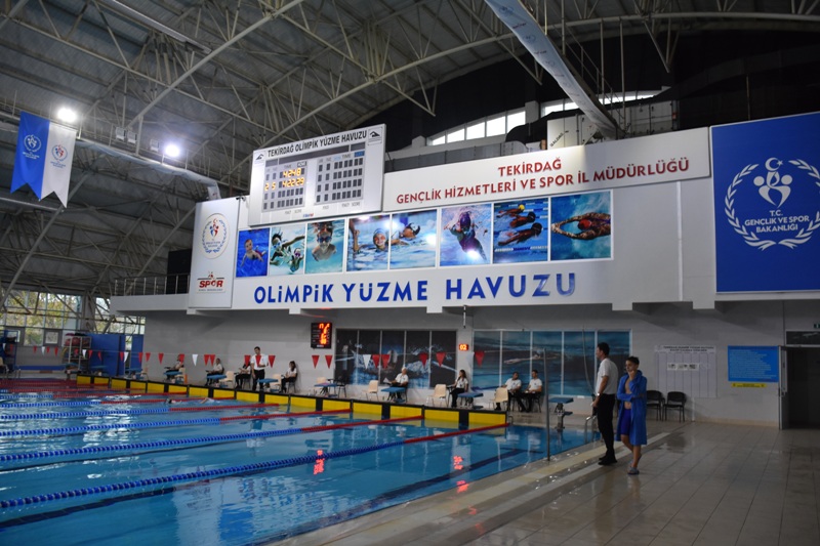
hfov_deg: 67.4
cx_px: 410
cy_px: 273
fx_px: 615
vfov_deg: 47.9
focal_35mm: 27
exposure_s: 1/80
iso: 800
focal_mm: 18
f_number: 4
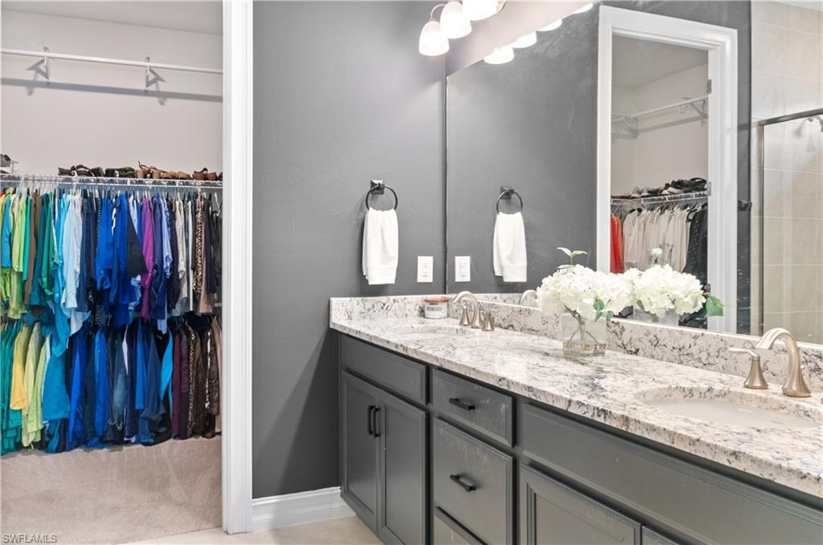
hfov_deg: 62.0
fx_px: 685
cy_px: 272
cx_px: 412
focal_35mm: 30
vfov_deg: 43.5
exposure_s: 1.6
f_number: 8
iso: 200
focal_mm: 20
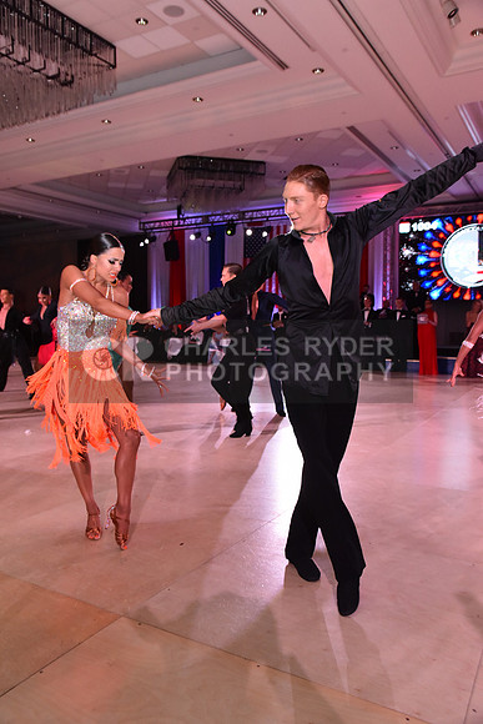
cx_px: 242
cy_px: 362
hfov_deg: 41.1
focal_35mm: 32
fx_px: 644
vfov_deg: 58.7
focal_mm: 32
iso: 2500
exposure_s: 1/320
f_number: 6.3
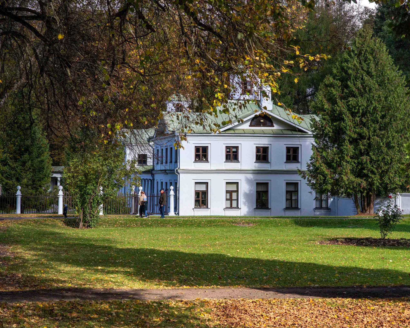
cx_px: 196
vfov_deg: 17.7
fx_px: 1056
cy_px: 164
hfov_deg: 22.0
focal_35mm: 87
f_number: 9
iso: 640
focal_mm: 77
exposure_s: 1/640
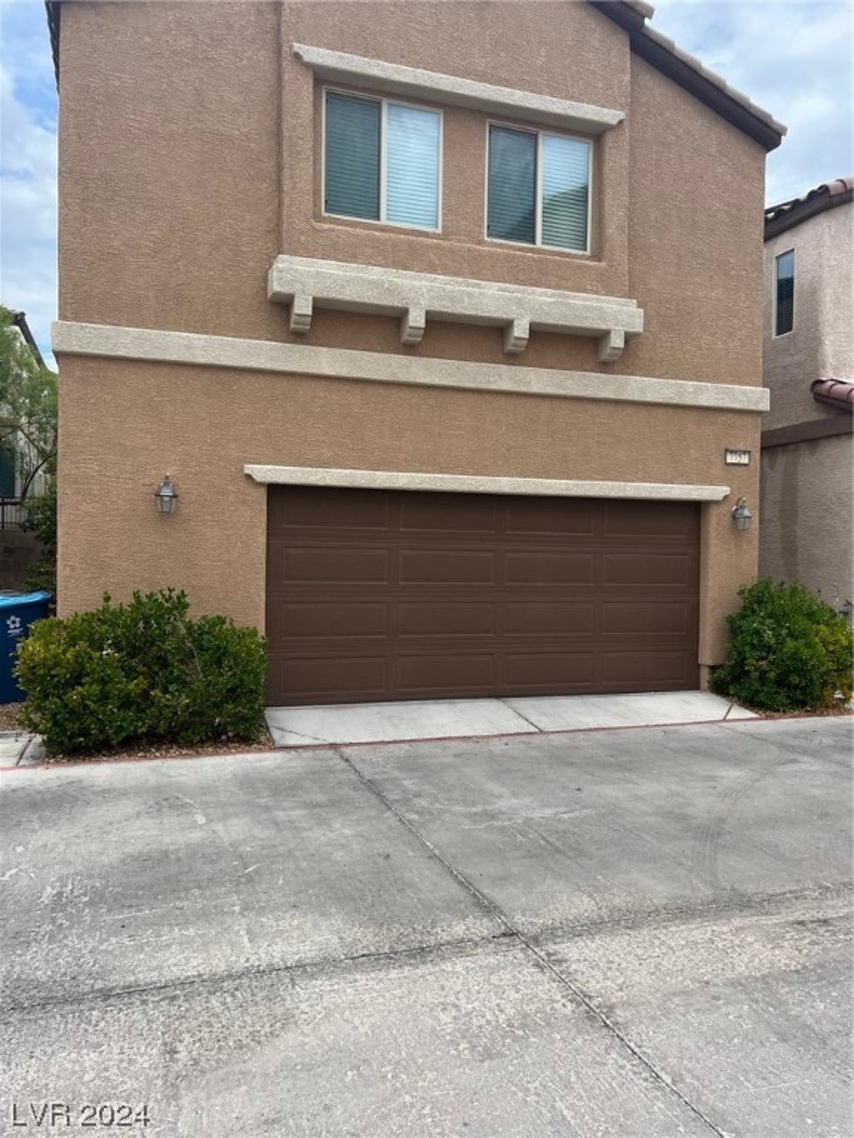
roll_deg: -0.9
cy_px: 569
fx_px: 855
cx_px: 427
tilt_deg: -0.1
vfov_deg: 67.3
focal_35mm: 26
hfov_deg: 53.1
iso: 50
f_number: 1.5
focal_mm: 5.7
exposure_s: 1/1468
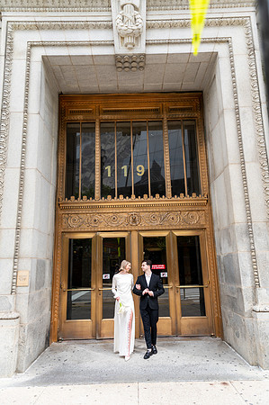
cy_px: 202
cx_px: 134
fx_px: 270
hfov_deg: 53.0
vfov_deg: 73.8
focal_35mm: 24
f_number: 2.8
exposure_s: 1/250
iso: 100
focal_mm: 24
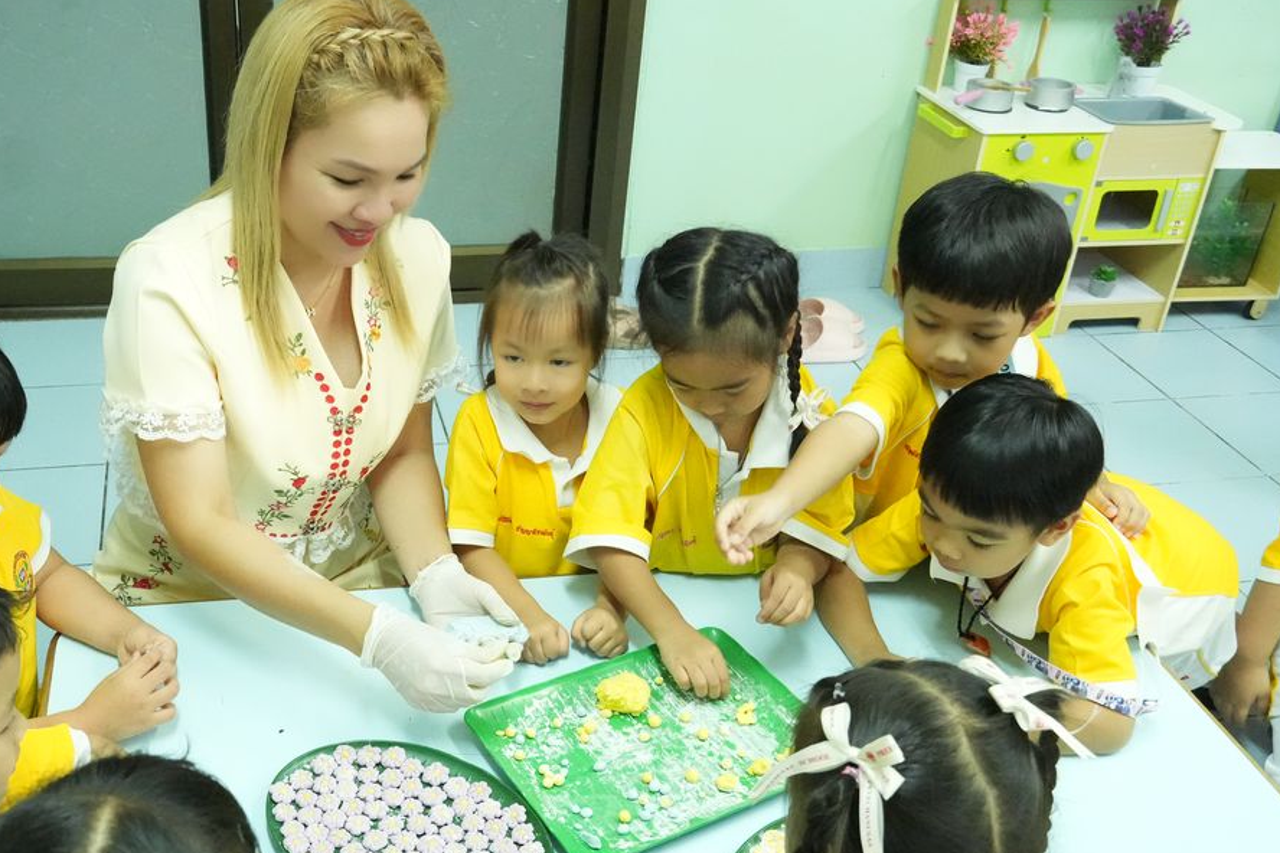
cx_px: 527
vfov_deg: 35.0
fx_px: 1351
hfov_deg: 50.4
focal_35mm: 38
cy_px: 458
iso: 10000
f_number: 5
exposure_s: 1/200
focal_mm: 20
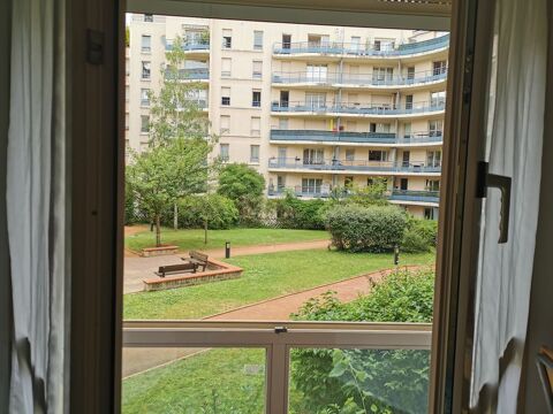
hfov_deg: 65.3
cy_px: 207
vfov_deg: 51.4
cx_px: 276
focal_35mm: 27
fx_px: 431
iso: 50
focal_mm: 5.58
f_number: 1.8
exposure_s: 1/629
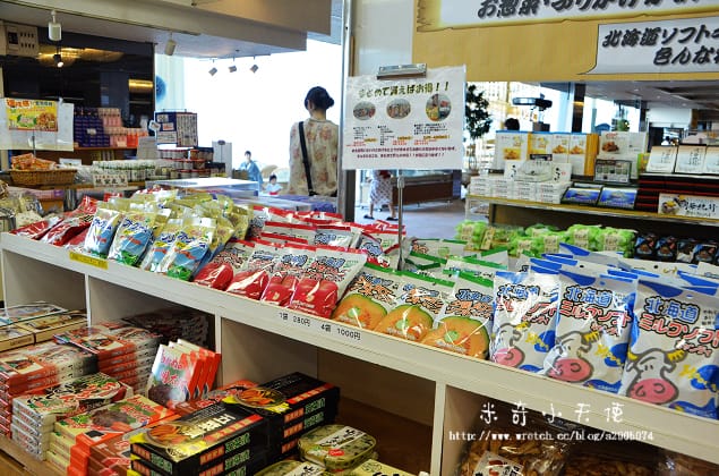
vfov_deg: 41.5
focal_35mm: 32
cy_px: 238
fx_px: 628
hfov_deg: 59.6
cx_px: 360
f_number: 5
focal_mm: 21
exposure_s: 1/250
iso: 1600
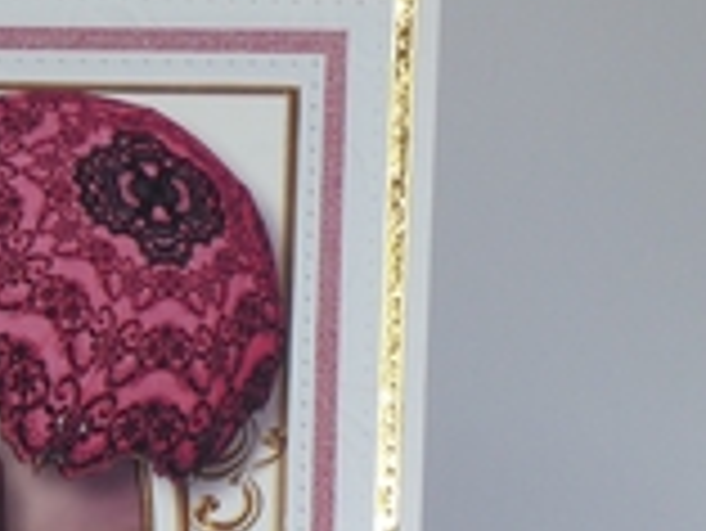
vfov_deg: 4.4
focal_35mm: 335
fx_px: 6838
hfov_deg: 5.9
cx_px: 13
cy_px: 506
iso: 200
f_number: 5.1
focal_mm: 19
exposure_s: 1/60
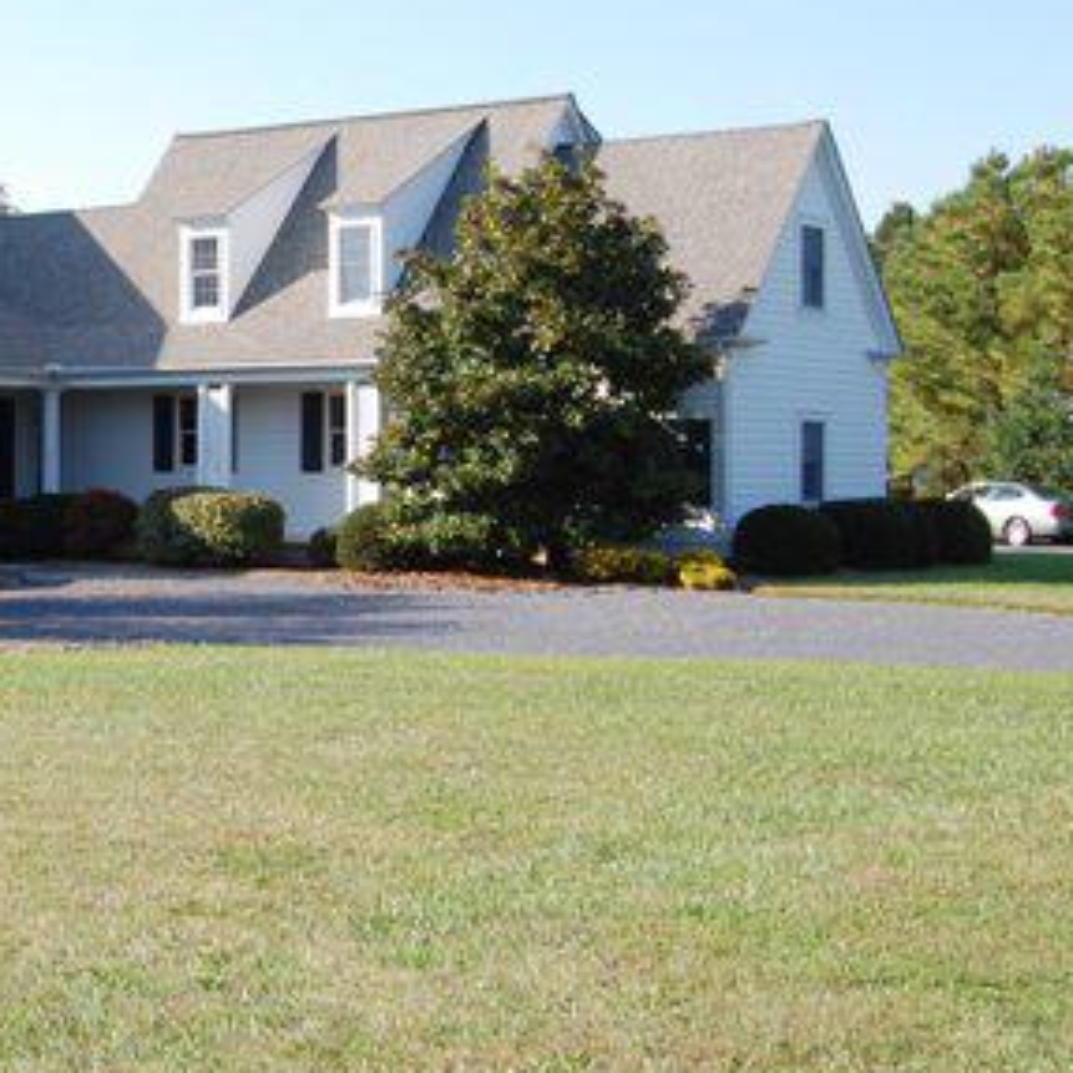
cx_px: 90
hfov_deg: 22.7
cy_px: 475
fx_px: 2595
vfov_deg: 23.3
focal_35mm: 74
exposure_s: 1/250
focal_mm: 26
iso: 200
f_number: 8
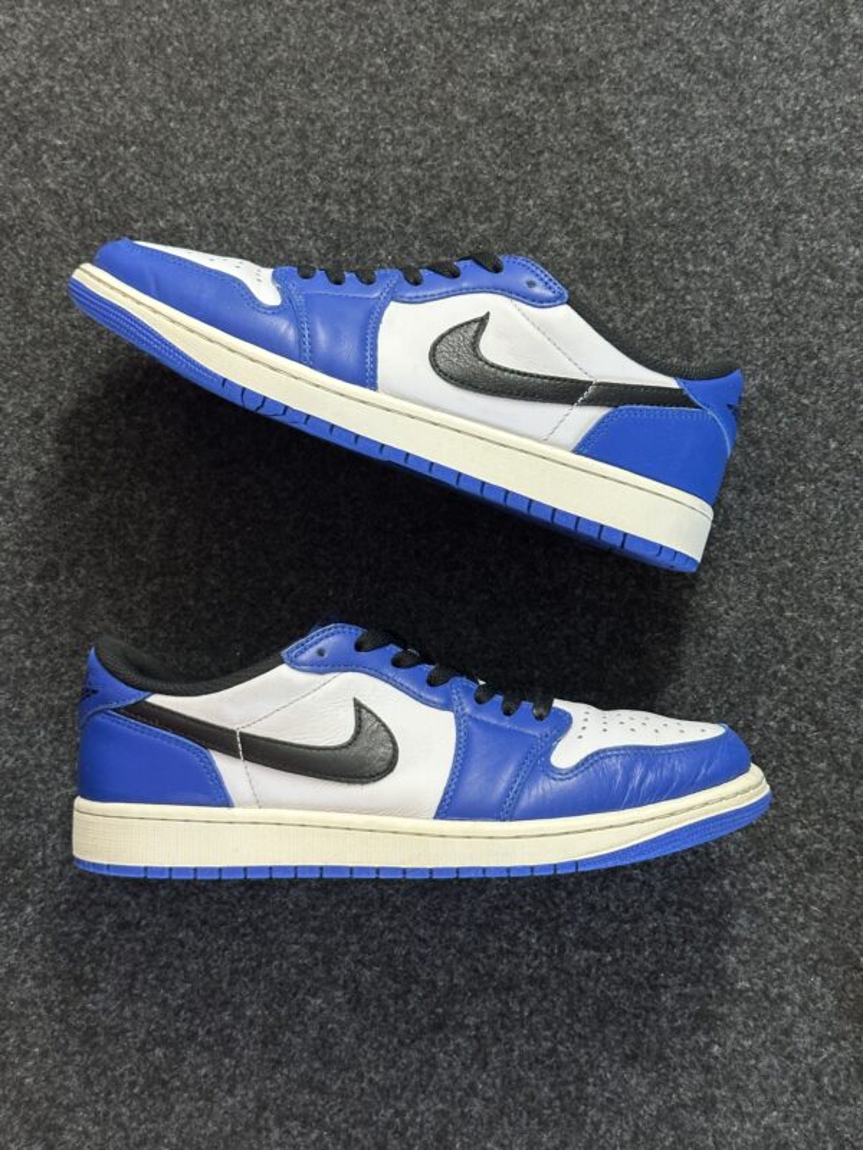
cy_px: 575
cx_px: 432
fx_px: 1594
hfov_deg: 30.3
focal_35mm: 48
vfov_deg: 39.6
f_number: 1.78
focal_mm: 6.86
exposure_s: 1/33
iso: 200
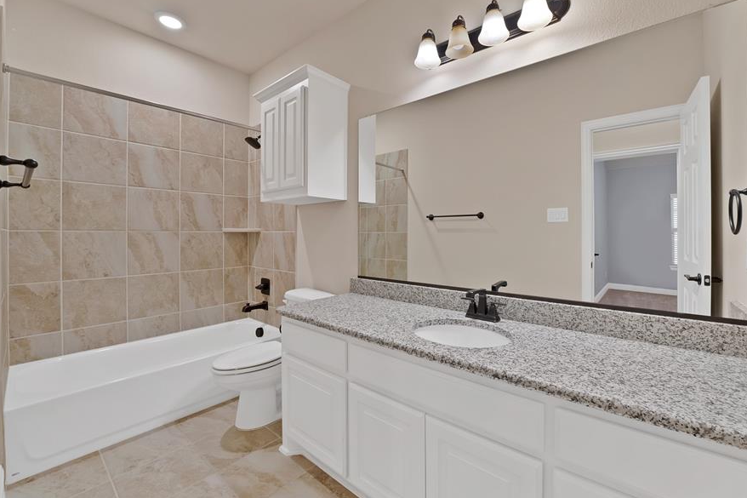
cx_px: 412
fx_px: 290
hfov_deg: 103.9
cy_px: 232
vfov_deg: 81.1
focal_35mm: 14
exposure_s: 1
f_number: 10
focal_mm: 12
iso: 640
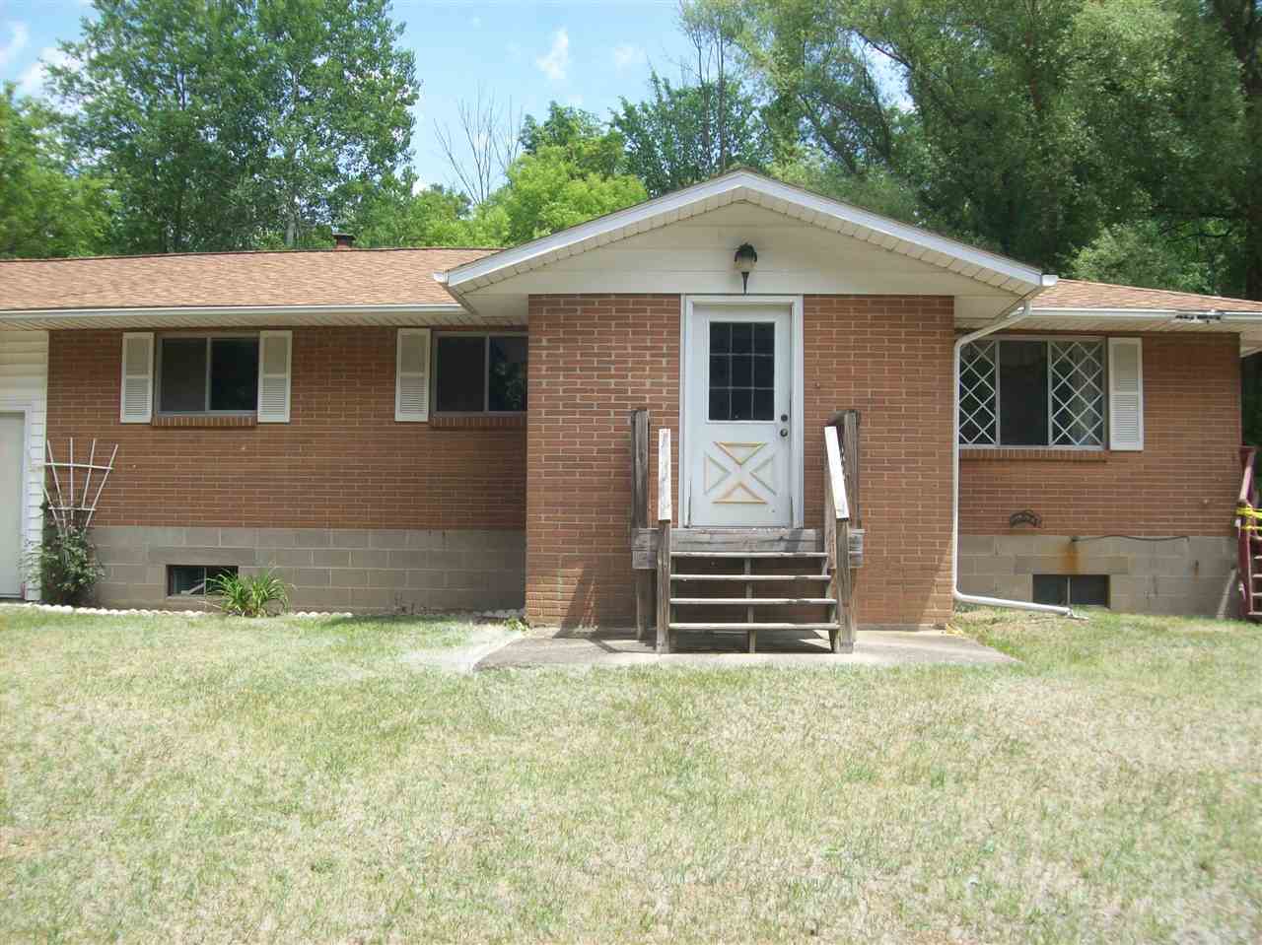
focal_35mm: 36
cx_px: 631
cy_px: 472
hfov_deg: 51.4
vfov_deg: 39.6
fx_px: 1312
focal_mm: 6
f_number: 4.8
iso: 80
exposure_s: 1/272
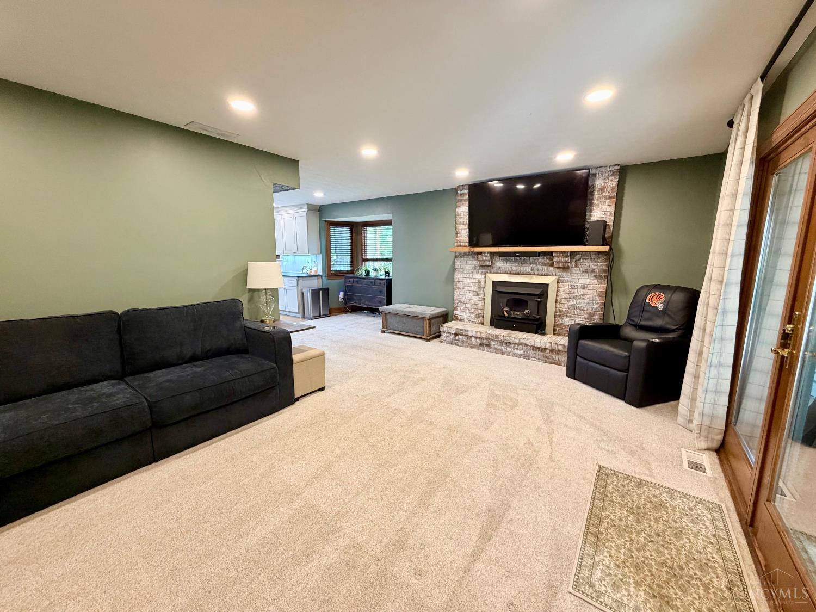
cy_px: 306
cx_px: 408
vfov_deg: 85.7
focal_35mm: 14
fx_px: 330
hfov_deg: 102.1
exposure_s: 1/60
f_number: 2.2
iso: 320
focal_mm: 2.22
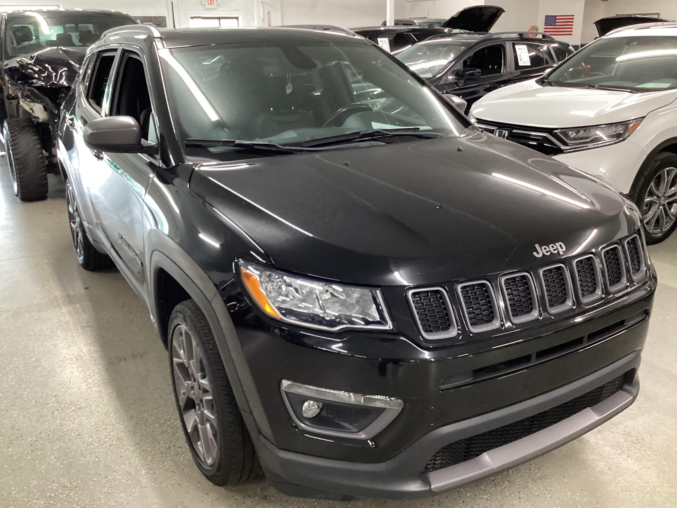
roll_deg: +0.5
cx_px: 338
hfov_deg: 58.4
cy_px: 254
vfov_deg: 45.4
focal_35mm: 31
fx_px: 606
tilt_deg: -20.1
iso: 400
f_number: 2.4
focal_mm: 3.3
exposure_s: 1/40
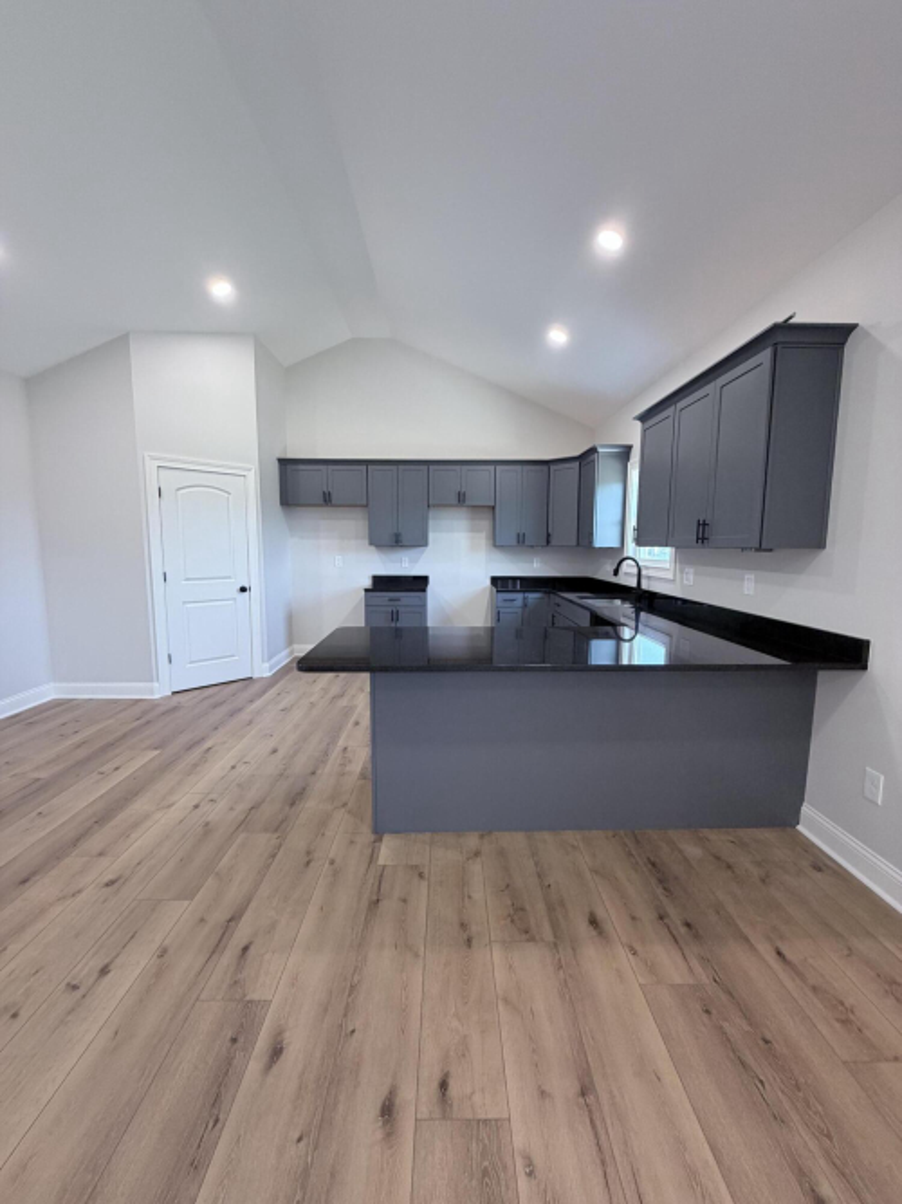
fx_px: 487
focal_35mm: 14
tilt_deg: -6.1
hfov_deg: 85.7
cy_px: 602
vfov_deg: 102.1
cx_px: 451
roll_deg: -0.3
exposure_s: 1/60
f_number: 2.2
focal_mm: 2.22
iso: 200
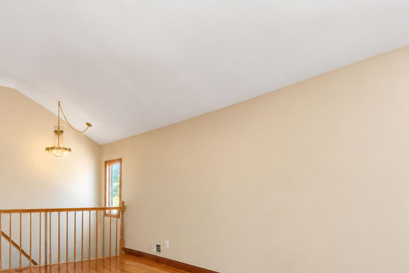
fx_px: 261
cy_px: 208
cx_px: 110
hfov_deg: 71.7
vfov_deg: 52.5
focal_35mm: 23
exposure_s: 1/60
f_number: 8
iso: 2000
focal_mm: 10
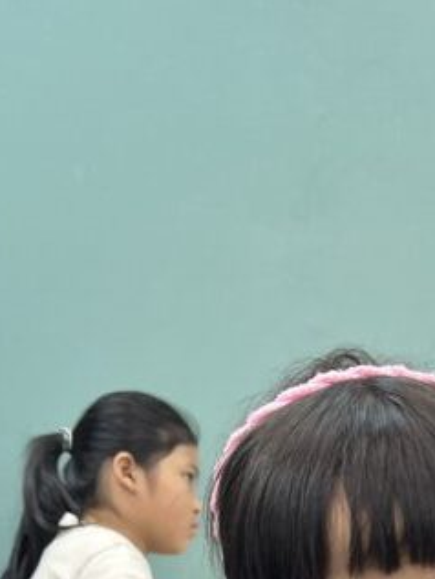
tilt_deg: -15.7
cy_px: 910
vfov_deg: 20.0
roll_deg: +0.6
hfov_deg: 17.9
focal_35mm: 82
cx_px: 345
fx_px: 1373
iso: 64
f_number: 1.6
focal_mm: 5.1
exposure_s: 1/100
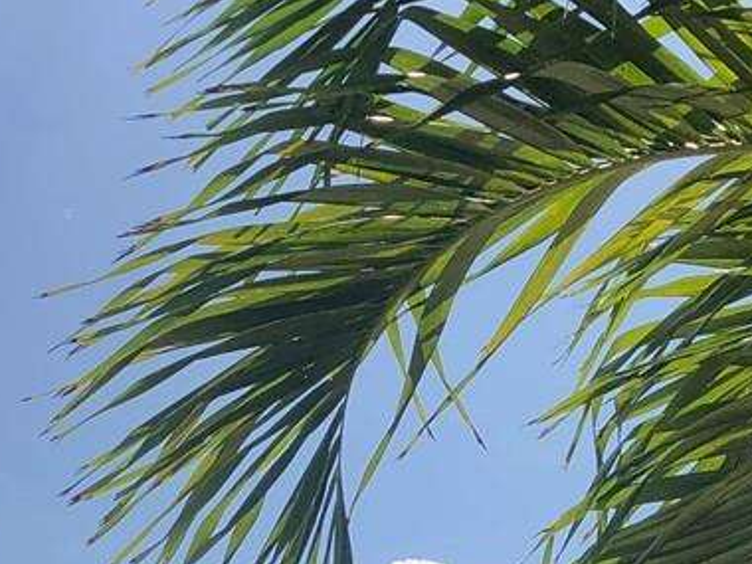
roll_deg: -0.2
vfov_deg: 11.9
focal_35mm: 118
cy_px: 869
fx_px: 2563
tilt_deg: +9.8
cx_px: 443
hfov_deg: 16.7
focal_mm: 3.99
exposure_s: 1/3690
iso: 20
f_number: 1.8
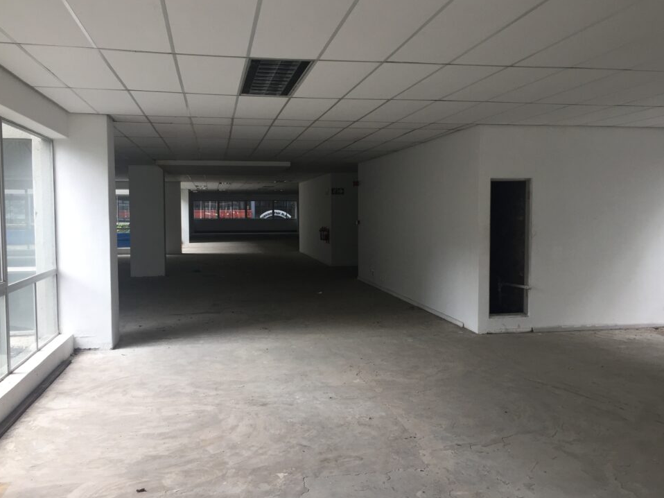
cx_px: 324
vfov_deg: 45.4
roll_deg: +0.2
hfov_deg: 58.4
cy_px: 248
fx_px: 594
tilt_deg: -4.3
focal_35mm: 31
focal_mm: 4.15
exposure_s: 1/100
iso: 50
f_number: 2.2
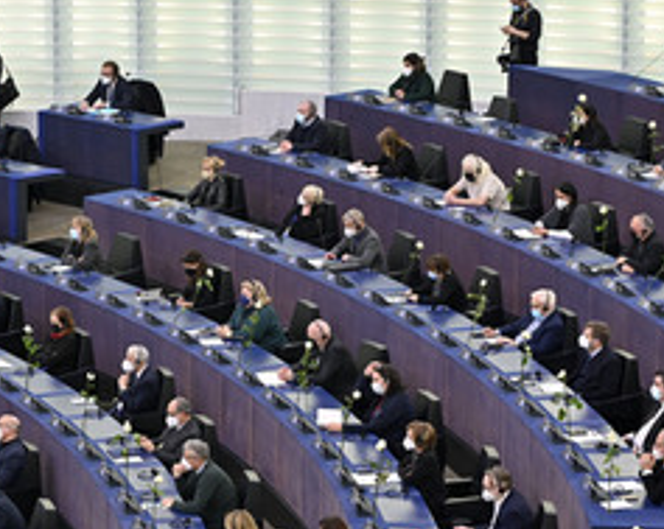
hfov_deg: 11.0
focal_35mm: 175
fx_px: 3435
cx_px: 189
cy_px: 266
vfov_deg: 8.8
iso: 1000
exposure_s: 1/400
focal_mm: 98
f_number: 2.8
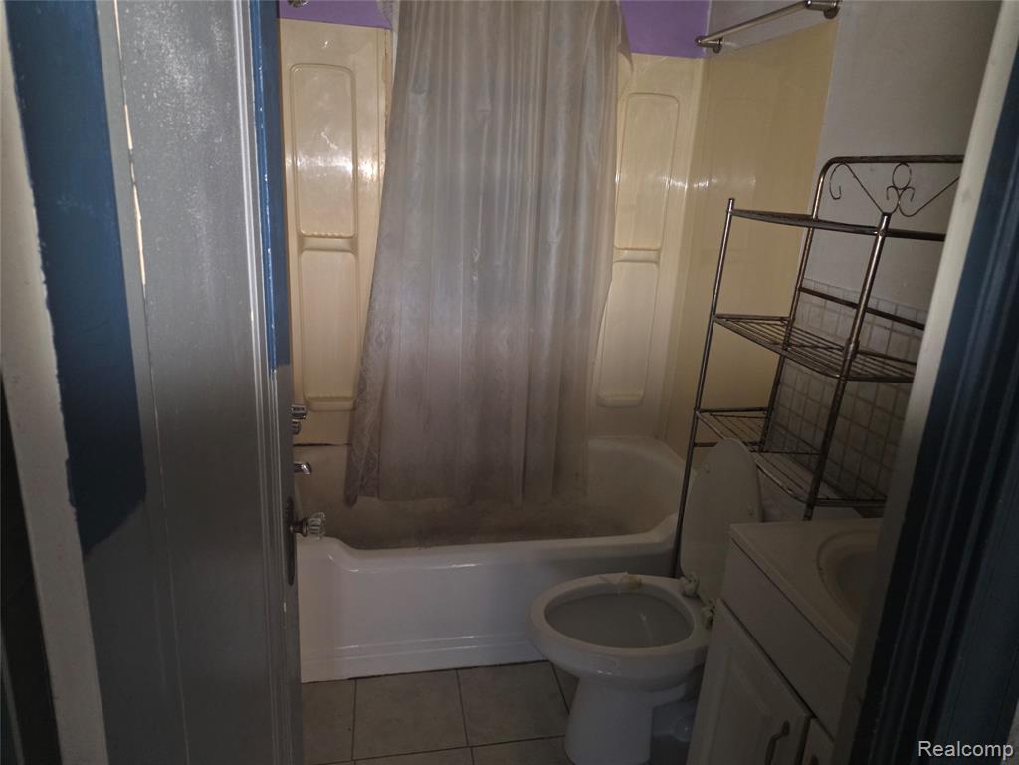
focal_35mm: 23
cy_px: 382
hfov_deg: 73.9
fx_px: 677
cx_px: 510
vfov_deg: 58.9
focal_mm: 6.25
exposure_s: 1/8
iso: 6400
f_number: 1.7
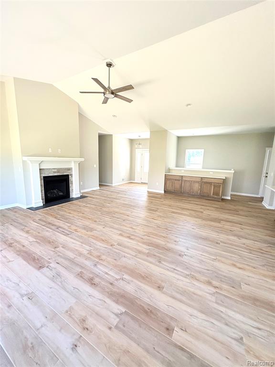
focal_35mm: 14
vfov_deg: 102.1
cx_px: 138
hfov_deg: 85.7
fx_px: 148
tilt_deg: -7.0
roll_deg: -1.1
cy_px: 184
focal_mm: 2.22
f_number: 2.2
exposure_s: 1/125
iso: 125
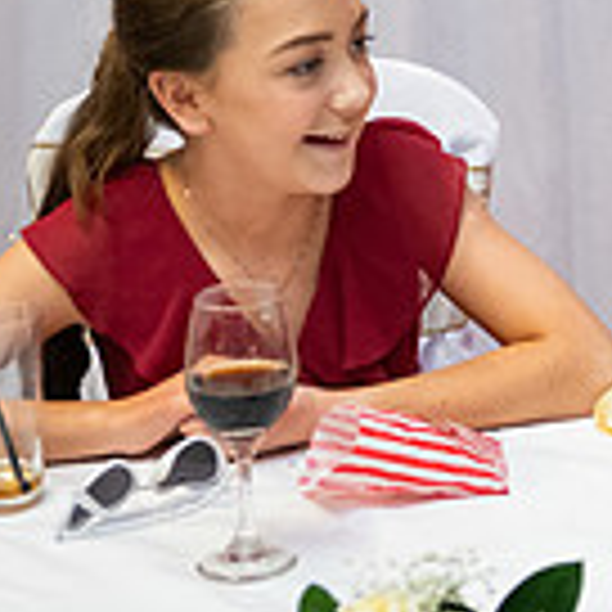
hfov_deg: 9.7
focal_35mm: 174
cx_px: 981
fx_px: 3480
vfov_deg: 9.8
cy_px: -241
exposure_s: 1/160
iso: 1250
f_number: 3.5
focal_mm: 48
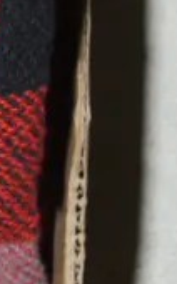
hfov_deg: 3.8
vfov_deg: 6.5
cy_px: -70
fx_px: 2474
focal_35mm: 320
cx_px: -626
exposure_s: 1/60
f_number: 5.3
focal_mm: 25
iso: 1000
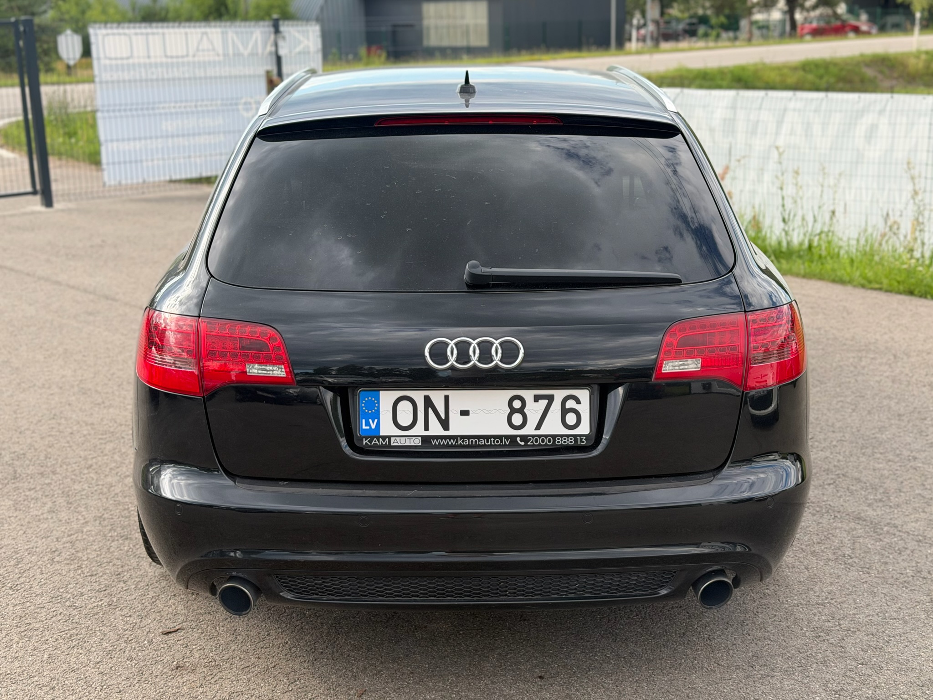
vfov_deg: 30.3
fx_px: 1294
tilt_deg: -14.3
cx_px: 466
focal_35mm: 48
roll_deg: +0.1
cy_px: 350
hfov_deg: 39.7
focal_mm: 6.76
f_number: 1.78
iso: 64
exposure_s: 1/802
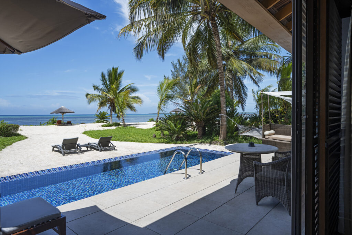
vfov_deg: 57.2
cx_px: 176
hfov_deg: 78.6
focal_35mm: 22
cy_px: 118
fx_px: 215
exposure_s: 1/200
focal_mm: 22
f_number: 10
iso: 100
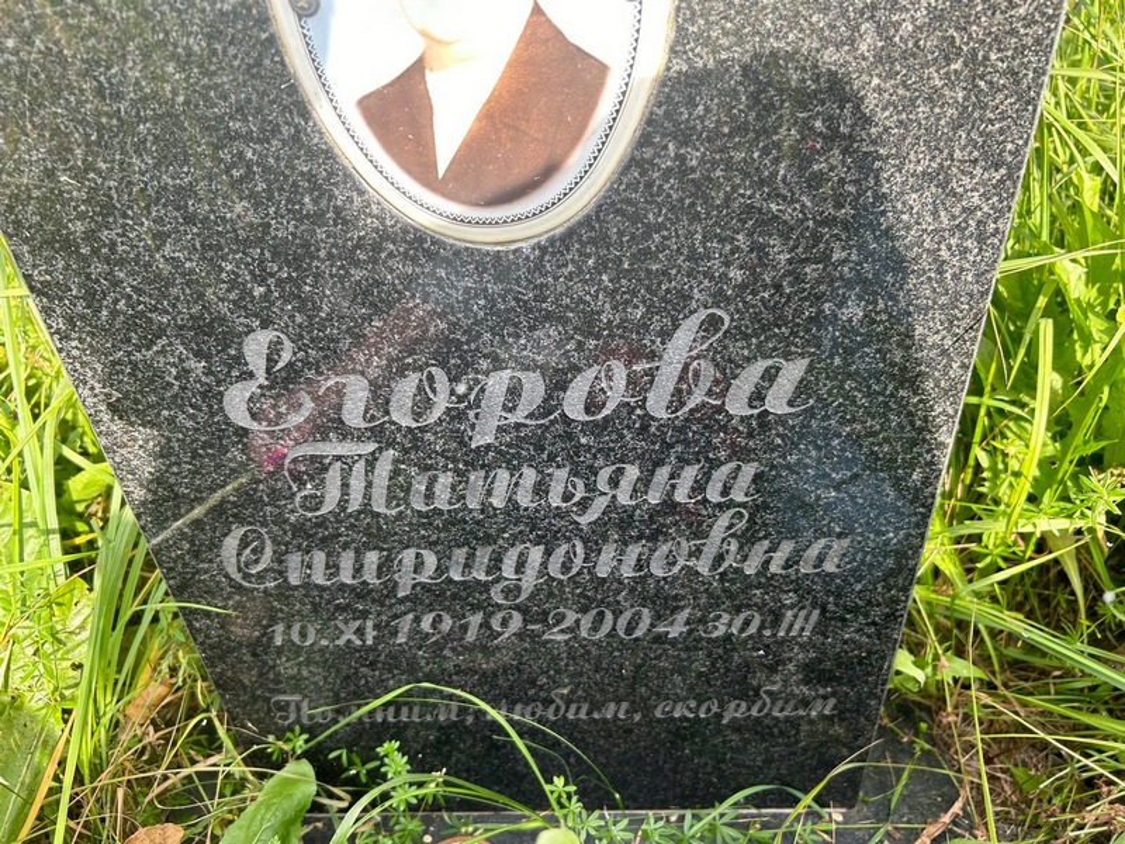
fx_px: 845
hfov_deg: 67.3
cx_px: 562
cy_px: 422
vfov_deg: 53.1
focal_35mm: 26
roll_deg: +9.5
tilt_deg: -35.9
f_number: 1.5
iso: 40
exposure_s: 1/287
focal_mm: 5.7
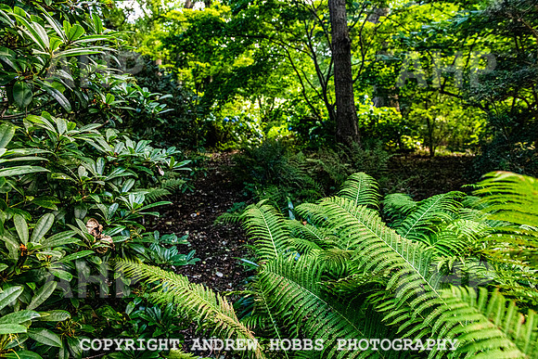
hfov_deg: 73.7
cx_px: 269
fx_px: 359
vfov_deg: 53.2
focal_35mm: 24
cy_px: 180
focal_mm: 24
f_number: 5
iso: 1600
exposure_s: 1/160
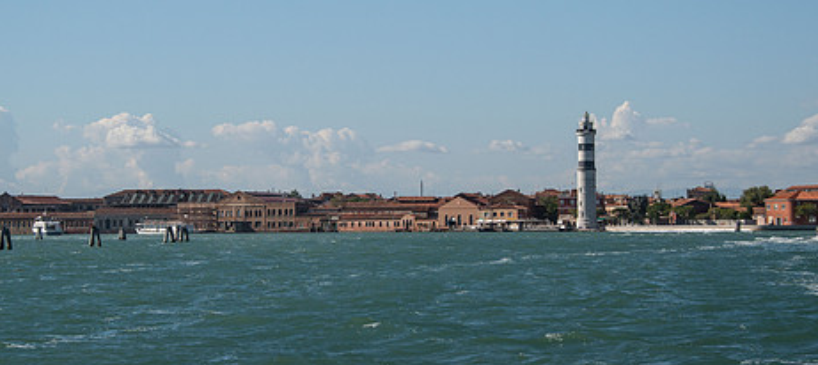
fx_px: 2526
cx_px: 383
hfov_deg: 18.4
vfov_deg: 8.3
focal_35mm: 122
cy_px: 198
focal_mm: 72
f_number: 5.6
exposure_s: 1/4000
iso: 500
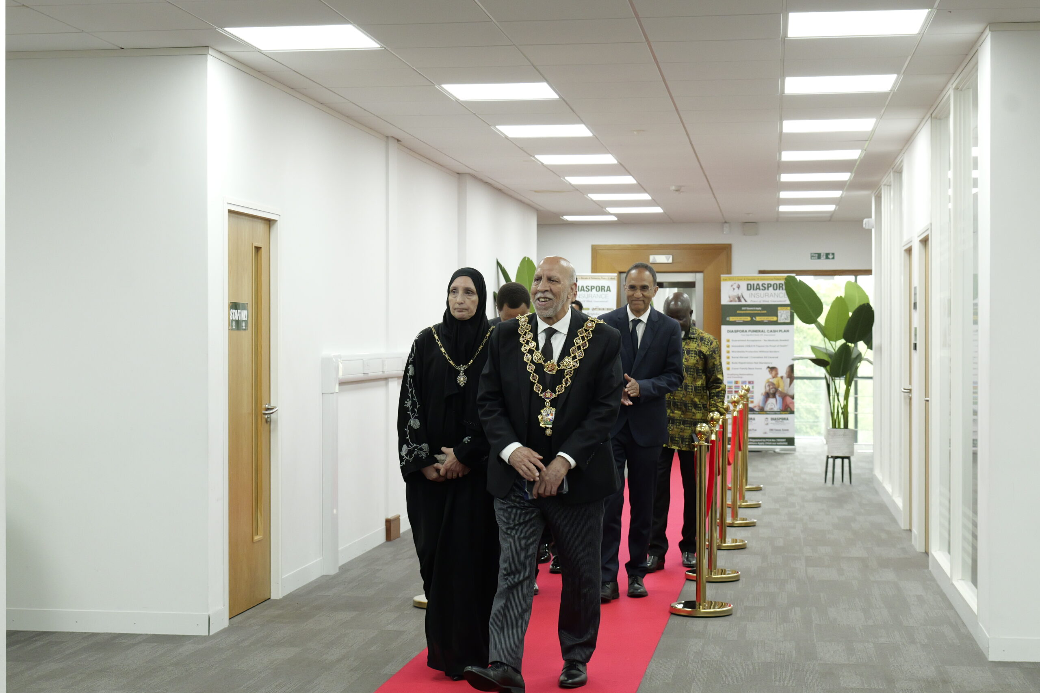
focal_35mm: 60
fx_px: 1733
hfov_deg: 33.4
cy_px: 346
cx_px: 520
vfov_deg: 22.6
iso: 6400
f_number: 7.1
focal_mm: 60
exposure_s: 1/200
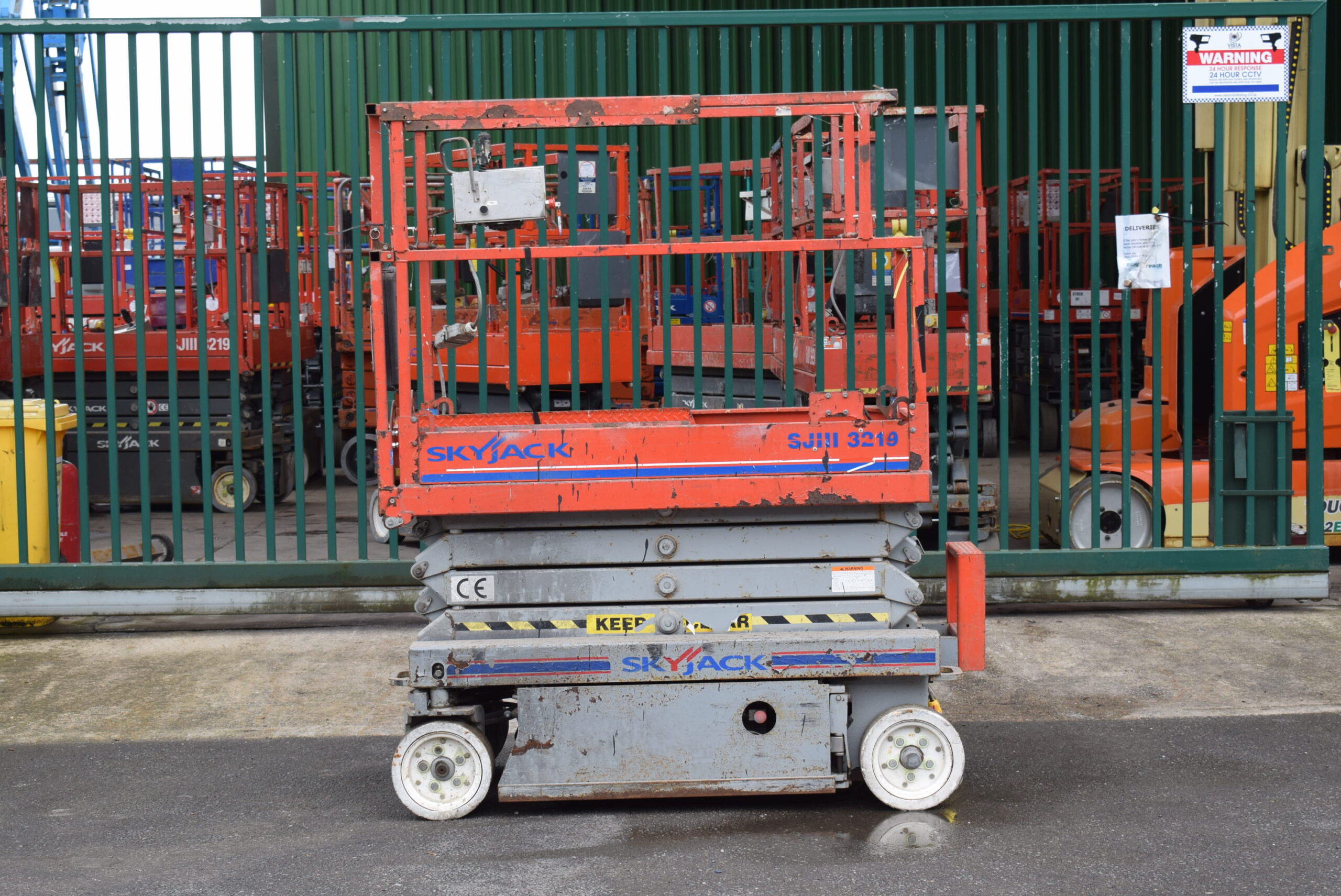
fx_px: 2684
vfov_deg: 19.0
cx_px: 670
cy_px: 448
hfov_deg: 28.1
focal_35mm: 72
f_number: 8
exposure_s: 1/250
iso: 400
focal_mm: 48
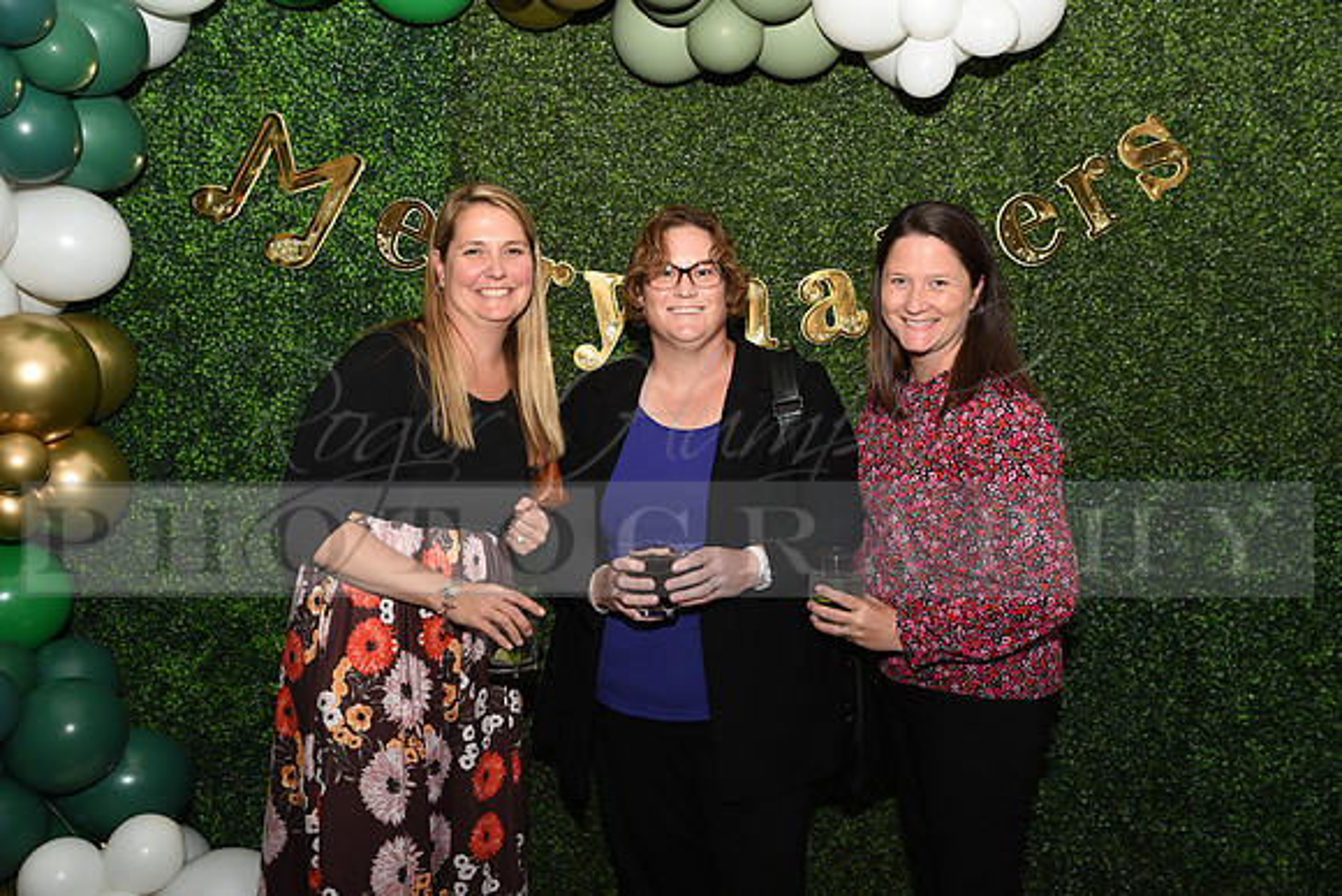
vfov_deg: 41.1
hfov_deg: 58.7
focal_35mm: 32
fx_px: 1193
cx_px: 671
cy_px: 448
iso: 100
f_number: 4
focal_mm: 32
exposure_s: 1/60
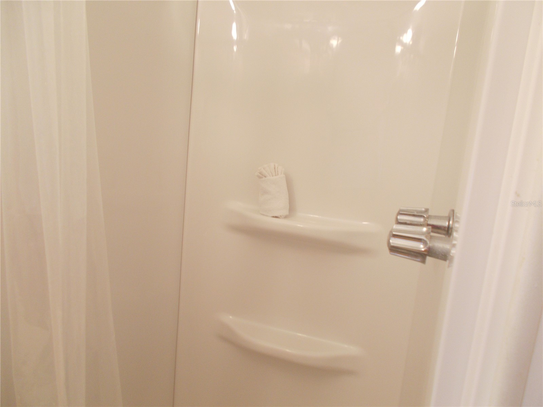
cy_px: 204
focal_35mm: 26
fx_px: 408
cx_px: 272
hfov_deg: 67.3
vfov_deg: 53.1
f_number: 3.2
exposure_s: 1/25
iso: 160
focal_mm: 4.6
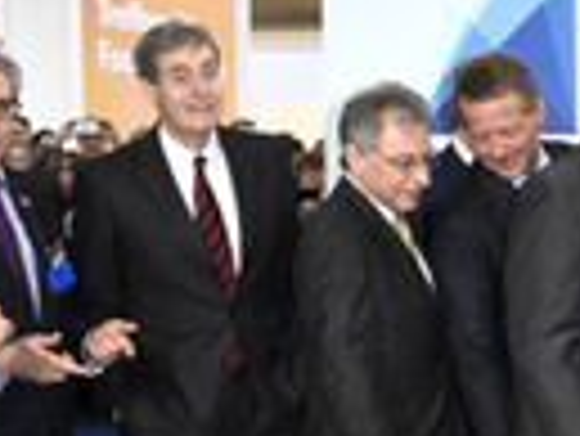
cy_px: 274
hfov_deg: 14.5
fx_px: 2197
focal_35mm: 131
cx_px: 731
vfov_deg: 11.3
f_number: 6.3
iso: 1600
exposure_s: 1/60
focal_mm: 26
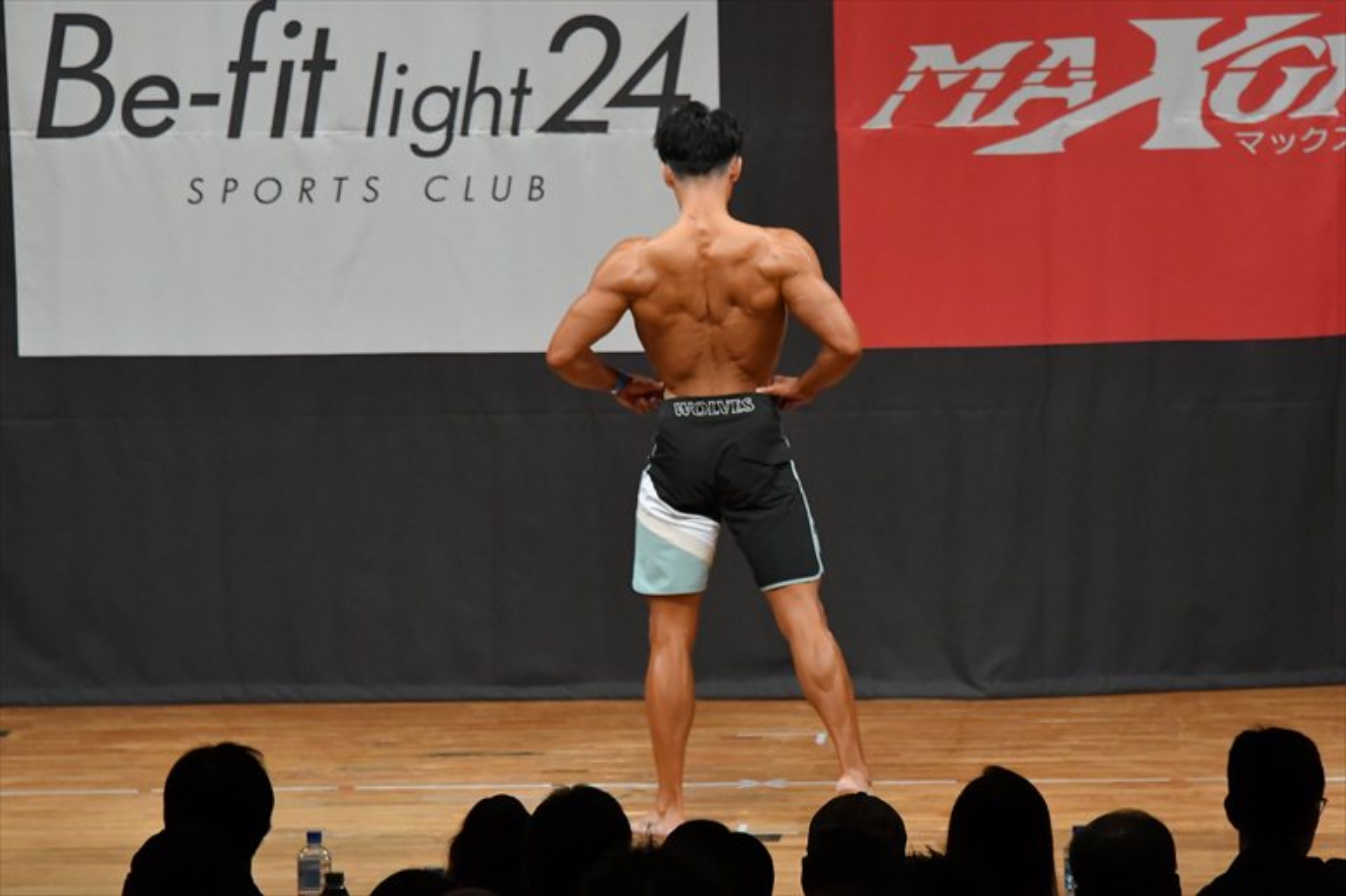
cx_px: 673
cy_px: 448
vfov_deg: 5.4
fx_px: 9530
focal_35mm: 255
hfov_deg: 8.1
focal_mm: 170
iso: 5600
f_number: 5.6
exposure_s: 1/400
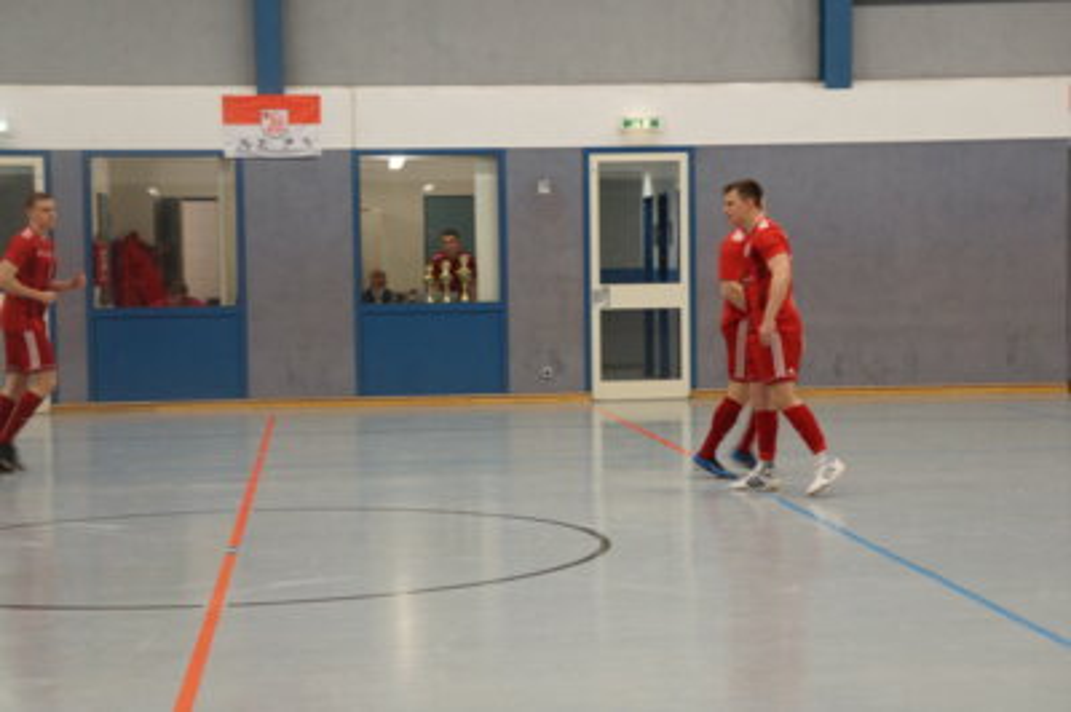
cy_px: 356
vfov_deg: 18.2
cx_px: 536
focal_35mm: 75
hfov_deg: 27.0
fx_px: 2229
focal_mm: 50
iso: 1000
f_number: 5
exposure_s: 1/80
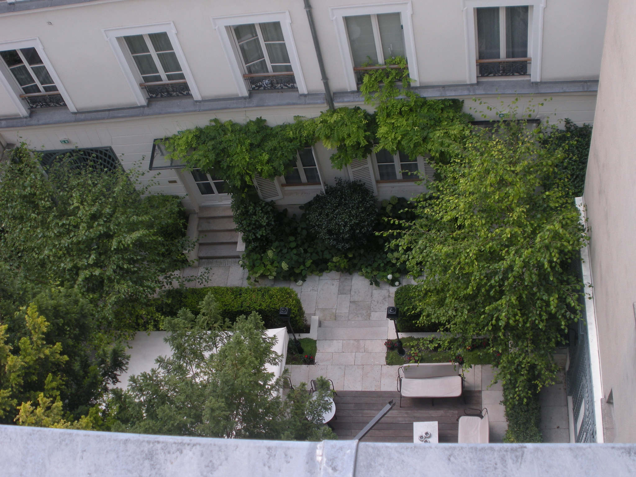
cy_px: 238
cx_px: 318
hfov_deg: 42.9
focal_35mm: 44
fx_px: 808
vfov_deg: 32.9
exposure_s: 1/119
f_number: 4
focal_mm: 7.7
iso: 64
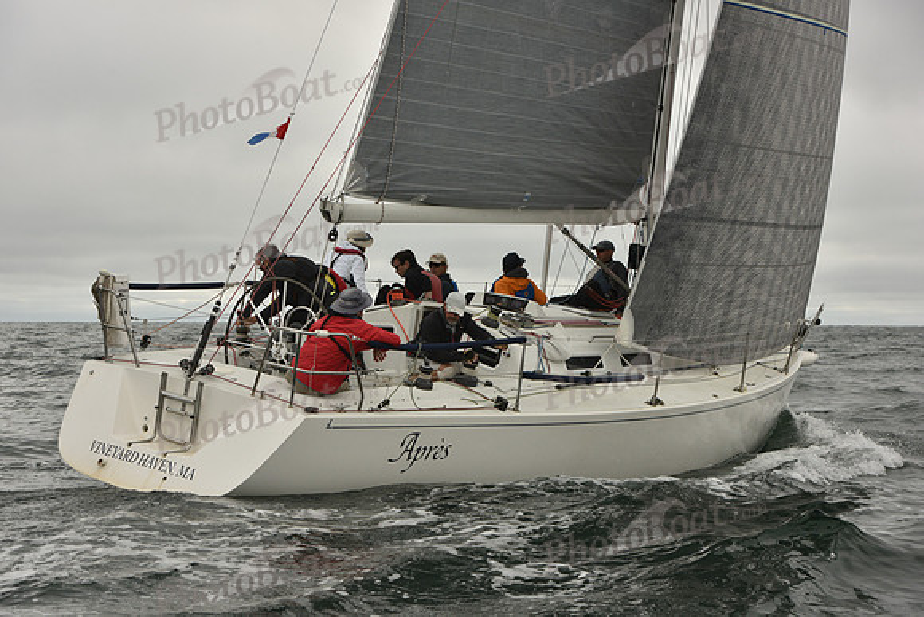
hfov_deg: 28.8
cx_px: 462
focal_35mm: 70
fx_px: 1797
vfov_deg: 19.5
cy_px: 308
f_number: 7.1
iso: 320
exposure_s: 1/800
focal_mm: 70
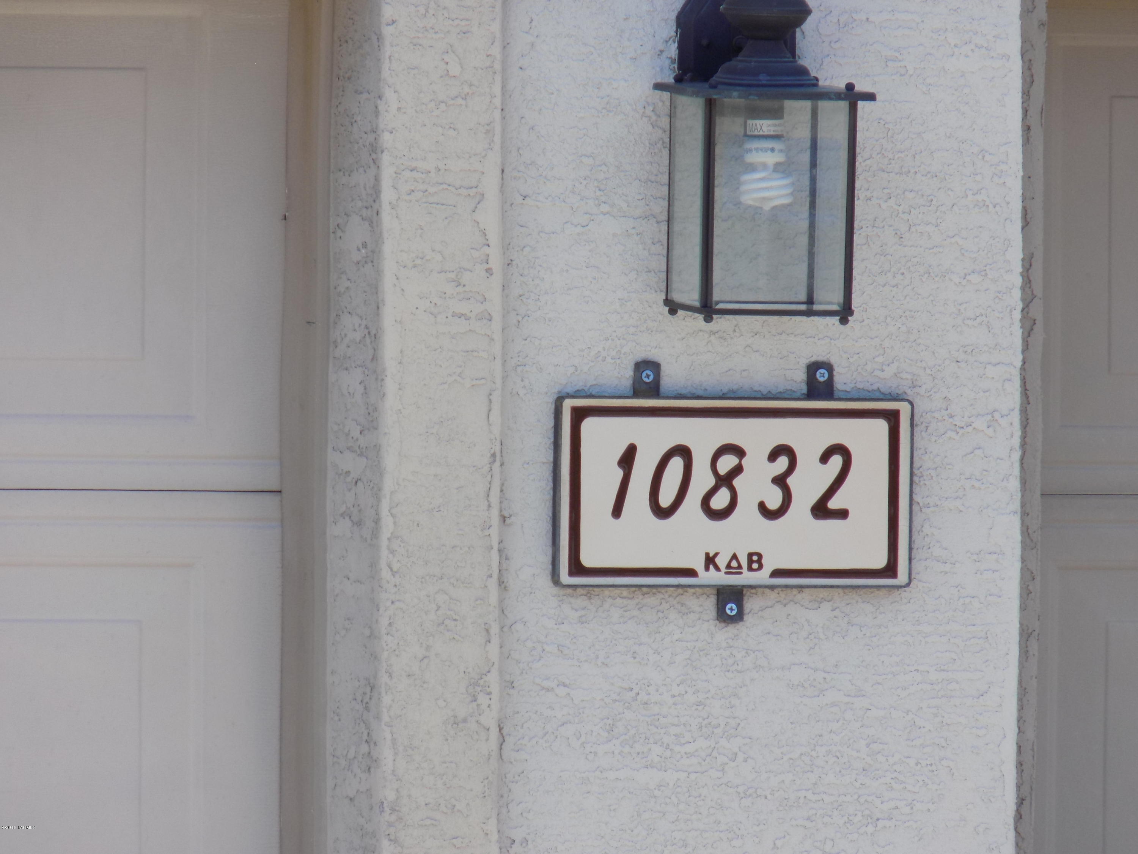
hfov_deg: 3.4
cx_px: 569
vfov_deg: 2.5
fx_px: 19232
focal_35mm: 585
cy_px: 427
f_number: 5.9
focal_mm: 104
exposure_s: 1/250
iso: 80
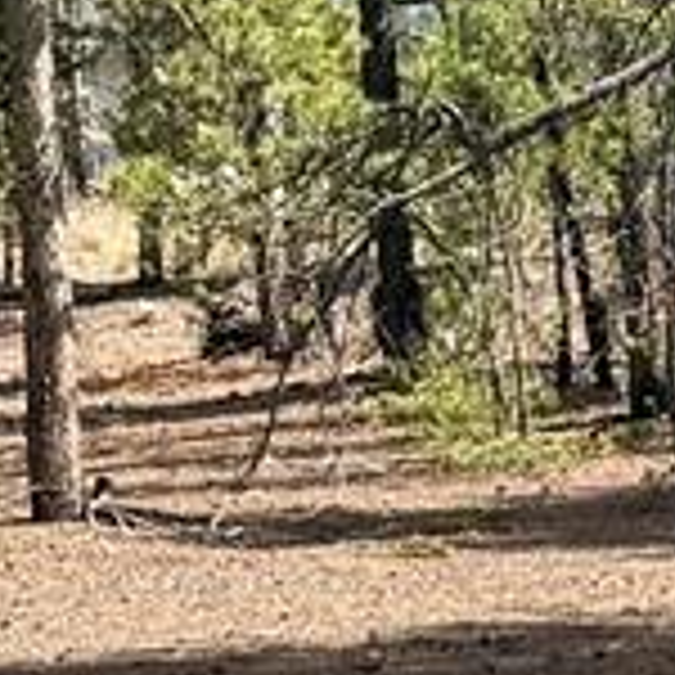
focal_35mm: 226
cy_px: 976
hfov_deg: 7.4
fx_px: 4986
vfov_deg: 7.6
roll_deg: +2.1
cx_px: 1395
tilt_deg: -3.2
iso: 80
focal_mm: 6.76
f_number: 1.78
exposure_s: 1/2169
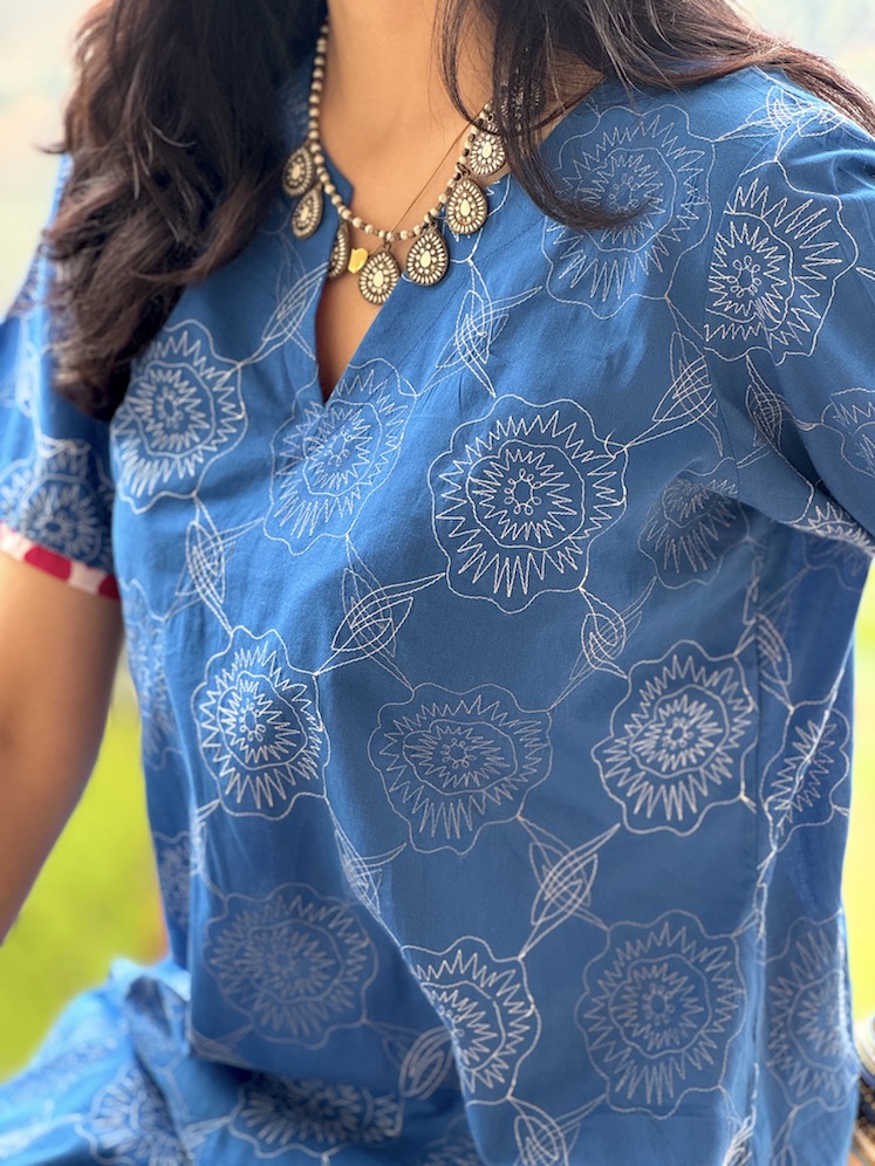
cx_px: 438
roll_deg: -1.6
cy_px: 583
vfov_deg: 25.3
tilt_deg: -18.9
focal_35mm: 77
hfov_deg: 19.1
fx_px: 2595
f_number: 2.8
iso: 160
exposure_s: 1/99
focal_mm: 9
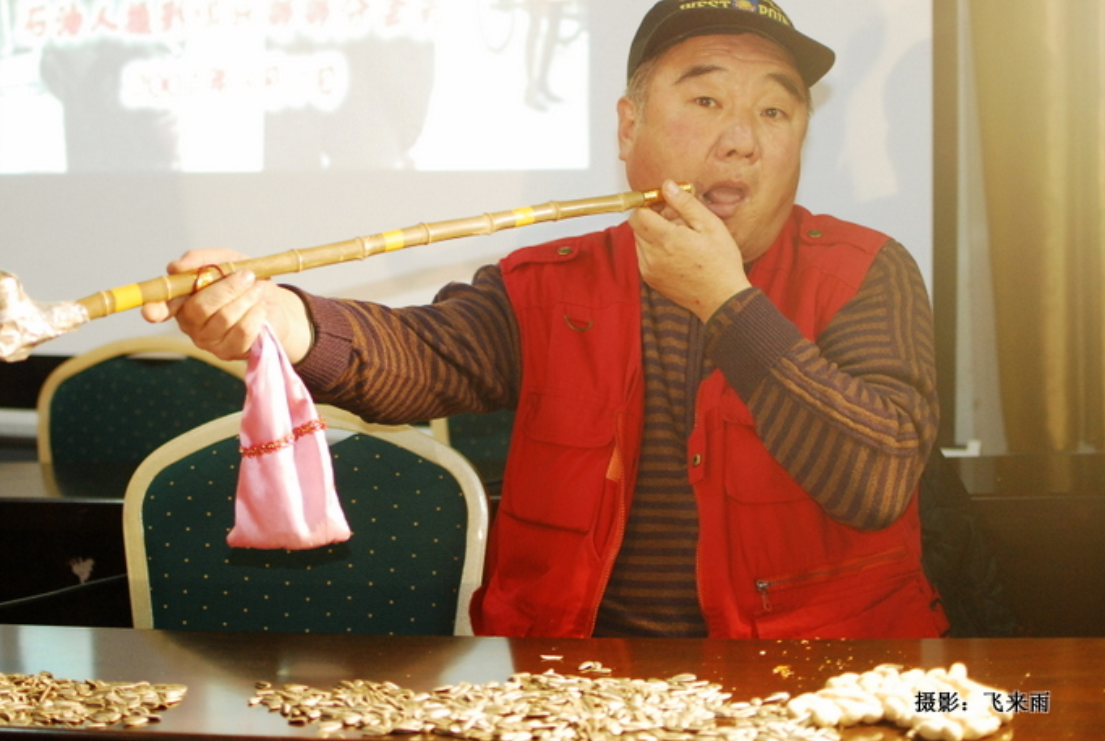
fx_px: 1893
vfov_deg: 22.1
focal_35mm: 62
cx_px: 475
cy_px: 308
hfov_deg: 32.5
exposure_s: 1/125
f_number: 1.8
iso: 500
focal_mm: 35
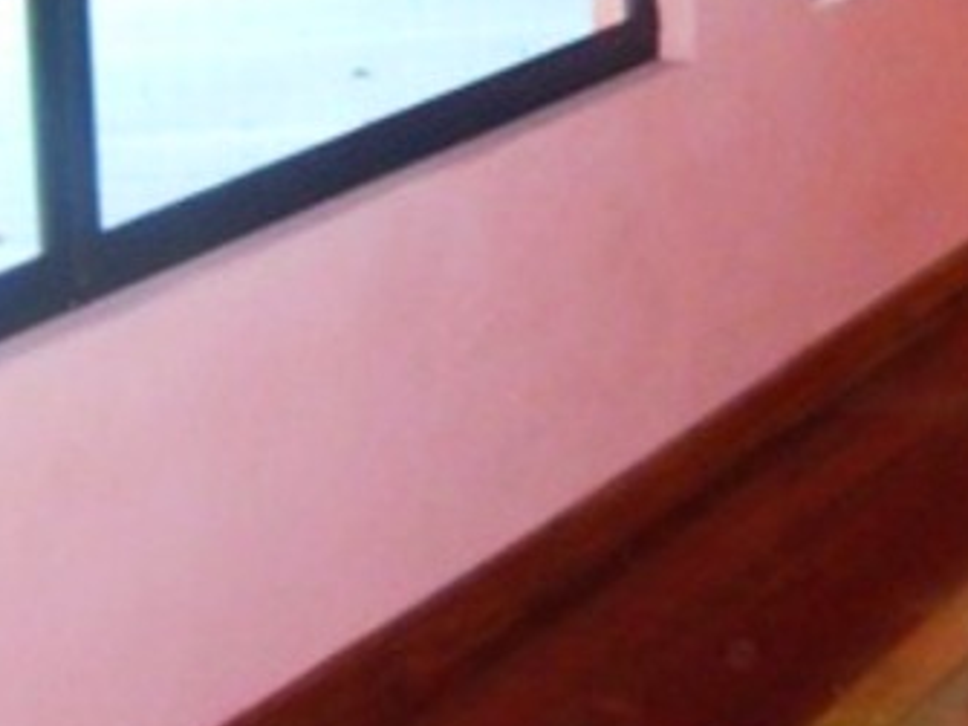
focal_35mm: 110
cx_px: 777
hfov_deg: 17.7
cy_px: -159
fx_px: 3075
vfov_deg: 13.1
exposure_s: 1/90
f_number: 2.4
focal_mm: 5.6
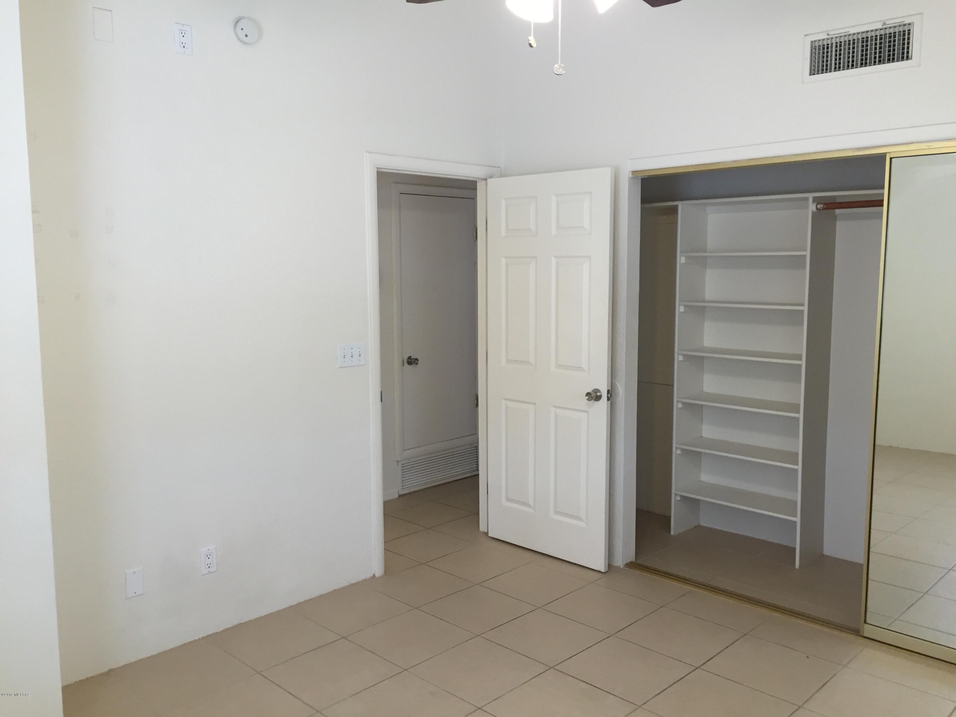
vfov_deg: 48.2
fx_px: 801
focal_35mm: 29
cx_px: 478
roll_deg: +0.4
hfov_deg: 61.7
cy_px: 358
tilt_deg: -7.0
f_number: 2.2
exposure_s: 1/30
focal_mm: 4.15
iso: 80
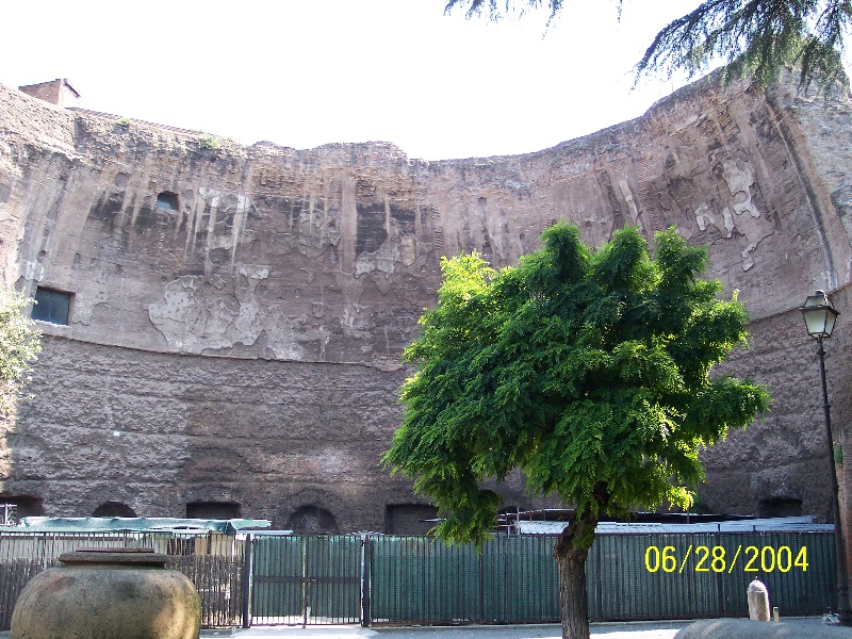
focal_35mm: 38
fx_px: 935
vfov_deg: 37.7
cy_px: 320
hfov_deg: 49.0
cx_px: 426
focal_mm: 8
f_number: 2.8
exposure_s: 1/250
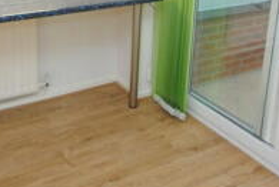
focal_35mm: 50
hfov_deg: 39.3
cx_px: 109
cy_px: 6
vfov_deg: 25.9
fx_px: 388
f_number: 4
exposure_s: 1/30
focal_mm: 10
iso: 200
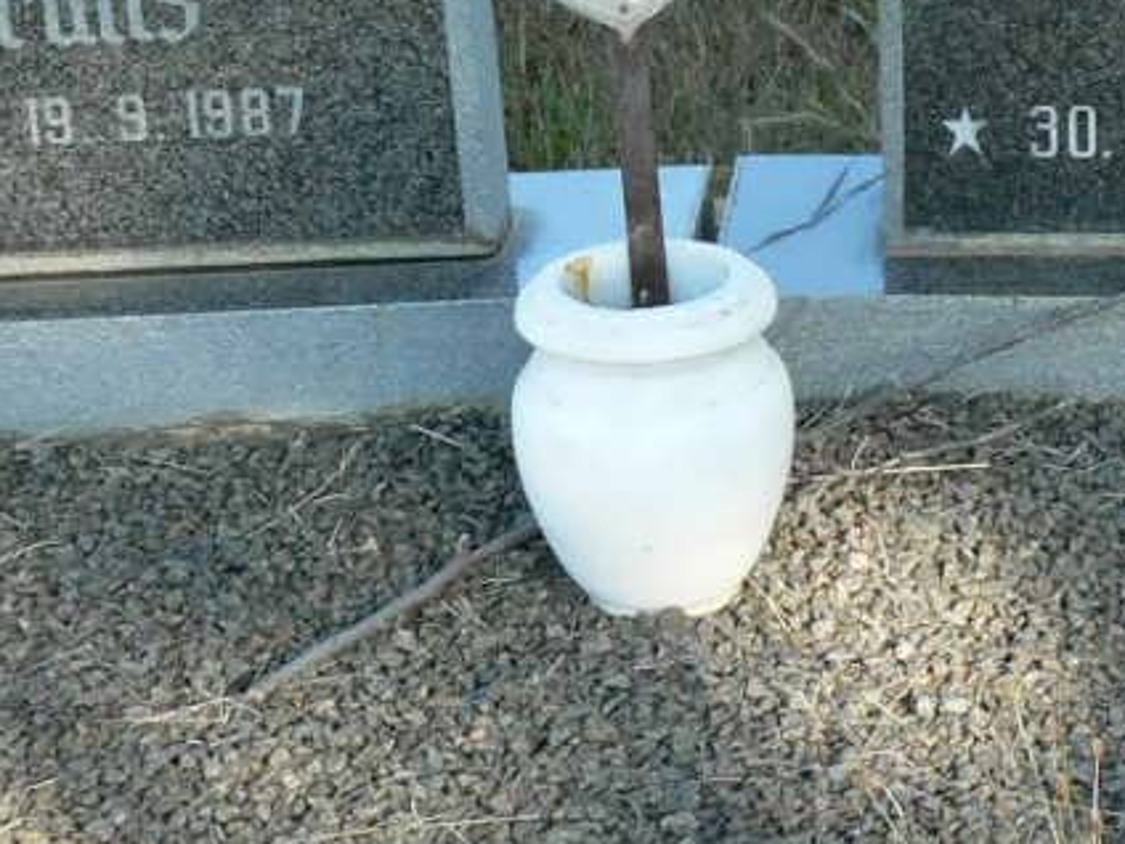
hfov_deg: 9.7
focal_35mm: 204
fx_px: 6630
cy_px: -13
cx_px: 780
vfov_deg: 7.3
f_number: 4
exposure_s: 1/125
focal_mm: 12
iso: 100
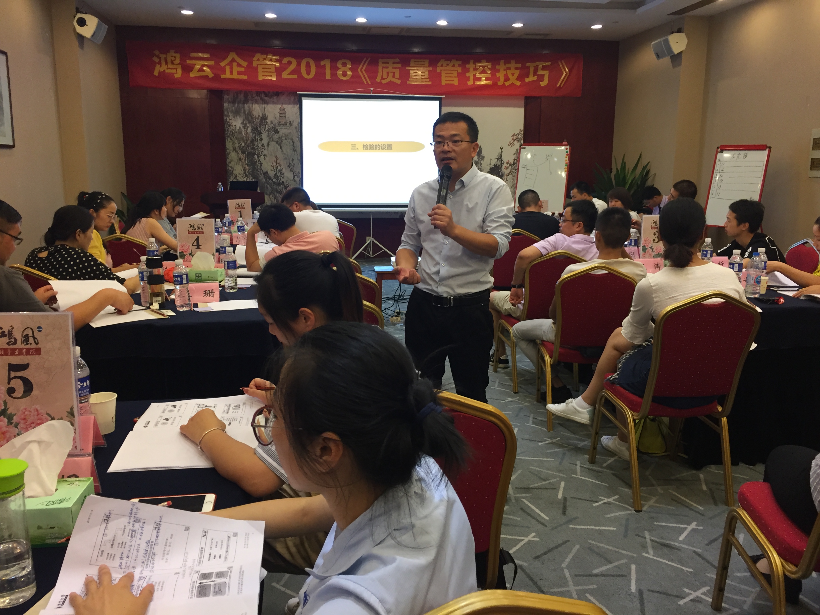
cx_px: 410
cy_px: 308
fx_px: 687
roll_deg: -1.7
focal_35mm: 29
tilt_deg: -10.7
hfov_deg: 61.7
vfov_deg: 48.2
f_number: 2.2
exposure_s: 1/33
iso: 160
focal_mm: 4.15
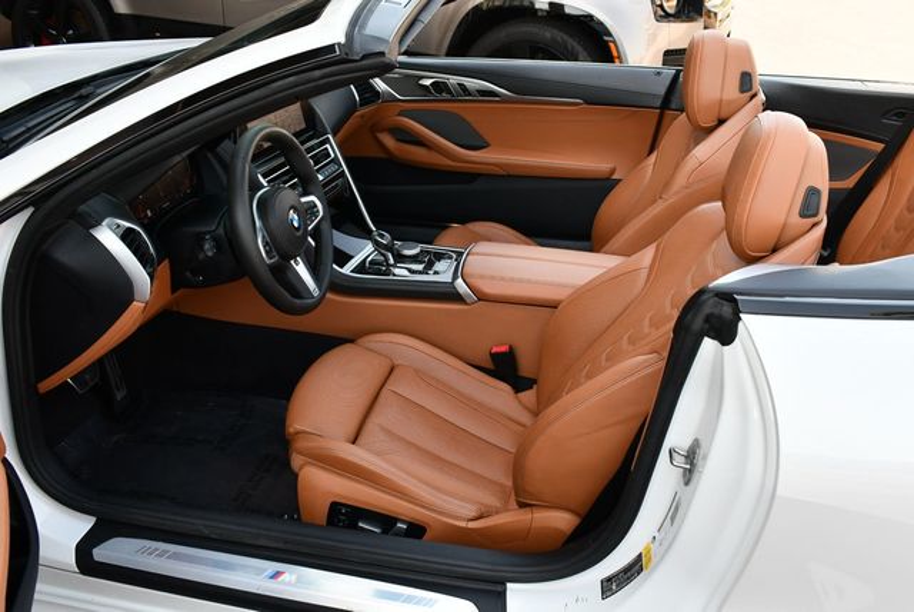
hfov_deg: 53.1
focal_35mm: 36
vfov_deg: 36.9
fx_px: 915
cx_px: 457
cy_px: 306
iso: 400
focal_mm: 18
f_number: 5.6
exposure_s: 1/250
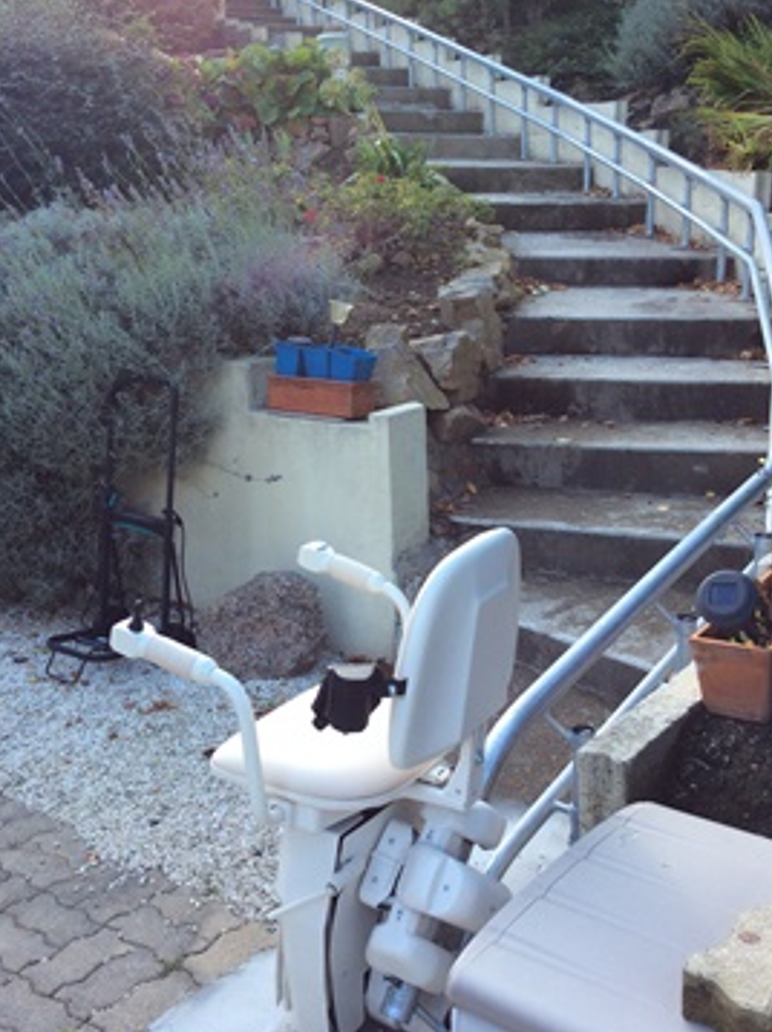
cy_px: 470
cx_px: 405
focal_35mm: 40
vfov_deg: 46.8
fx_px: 1191
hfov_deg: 35.9
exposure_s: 1/160
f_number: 2.4
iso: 32
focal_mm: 3.3
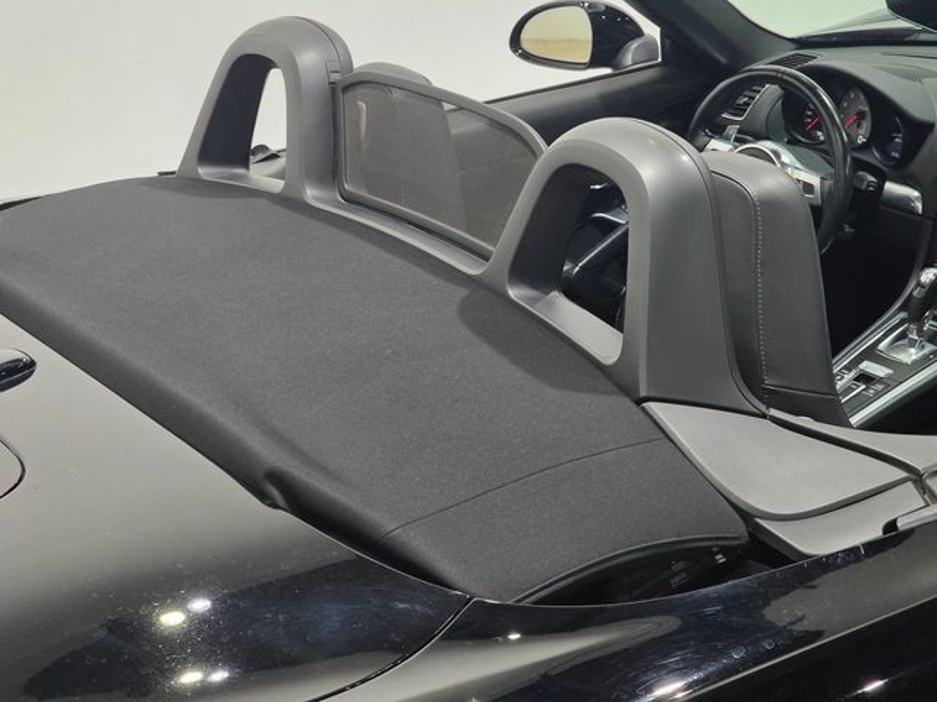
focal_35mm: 69
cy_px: 351
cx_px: 468
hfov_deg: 28.2
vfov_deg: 21.3
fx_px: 1868
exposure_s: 1/120
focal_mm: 7.9
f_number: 2.4
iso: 500
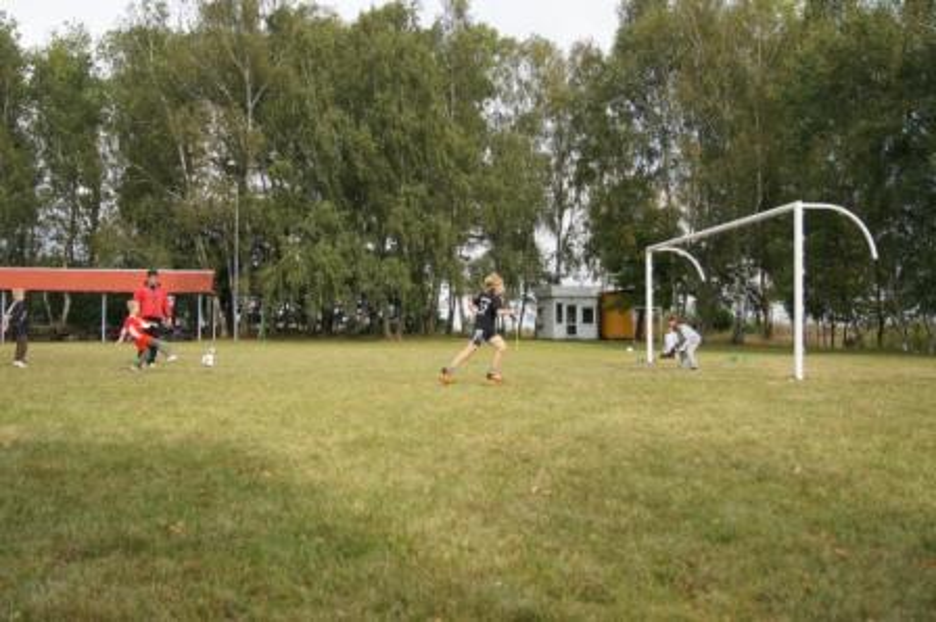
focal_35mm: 33
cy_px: 311
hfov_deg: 57.3
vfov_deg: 39.9
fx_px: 857
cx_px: 468
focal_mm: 22
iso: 500
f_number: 4
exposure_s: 1/2000
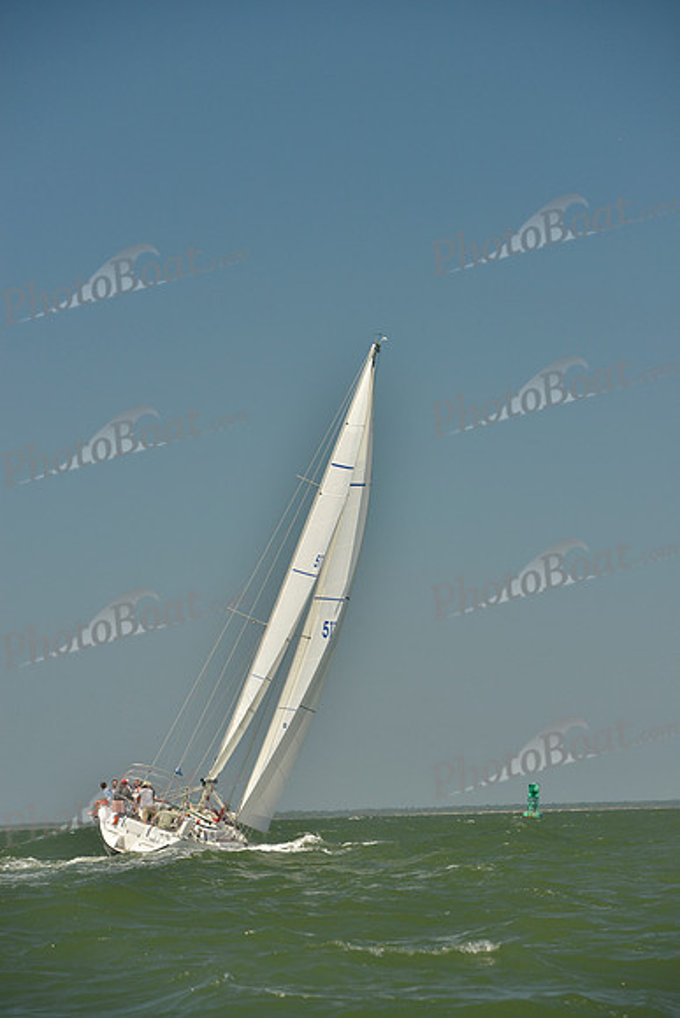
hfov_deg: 10.6
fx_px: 3681
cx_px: 340
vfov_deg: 15.8
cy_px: 509
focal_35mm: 130
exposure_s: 1/1000
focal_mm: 130
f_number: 7.1
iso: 280
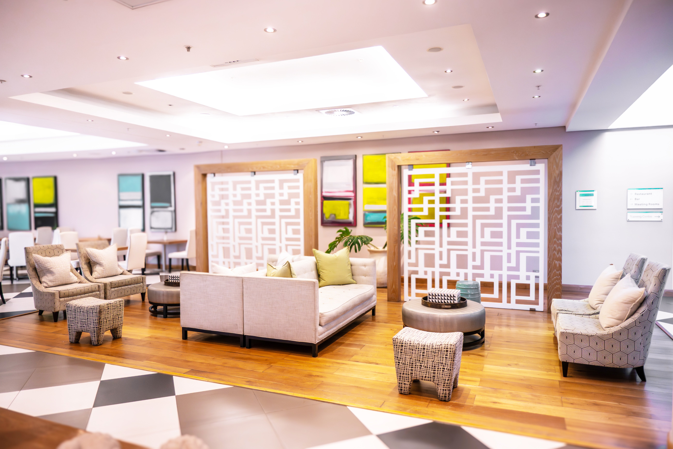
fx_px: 449
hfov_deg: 73.7
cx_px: 336
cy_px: 224
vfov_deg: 53.1
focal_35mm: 24
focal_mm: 16
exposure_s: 1/125
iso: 1000
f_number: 3.5
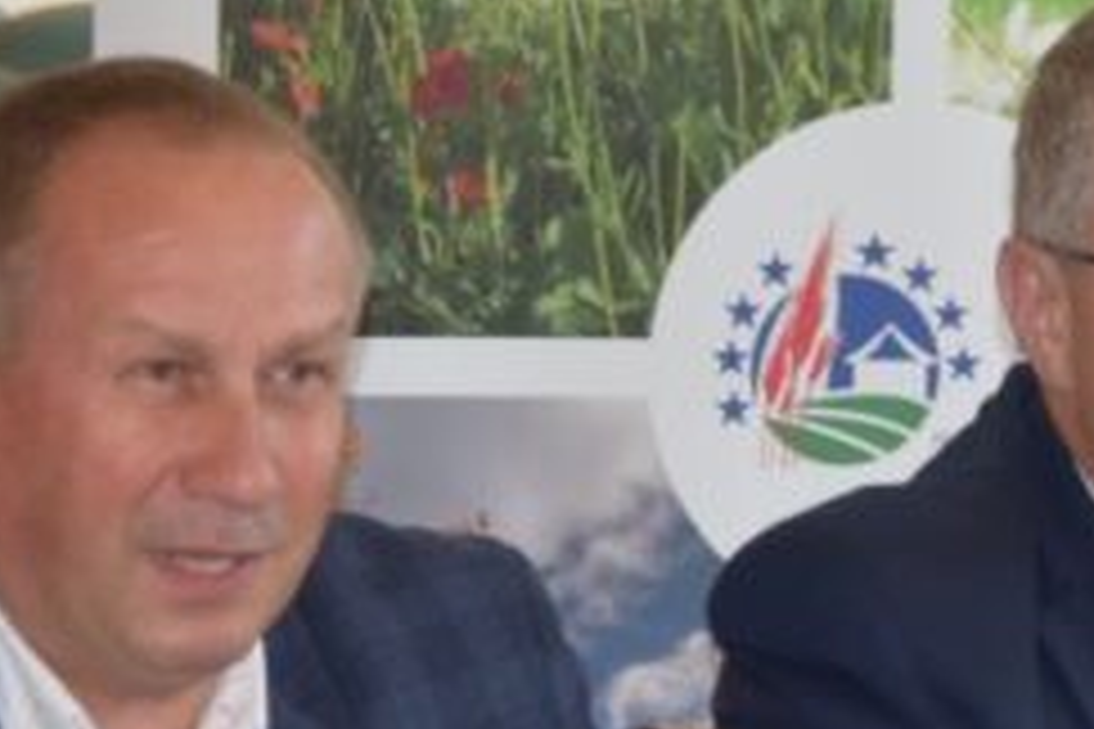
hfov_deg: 5.8
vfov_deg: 3.9
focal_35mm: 356
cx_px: 1261
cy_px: 482
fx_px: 10805
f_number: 5.3
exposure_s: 1/125
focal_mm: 75
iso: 800
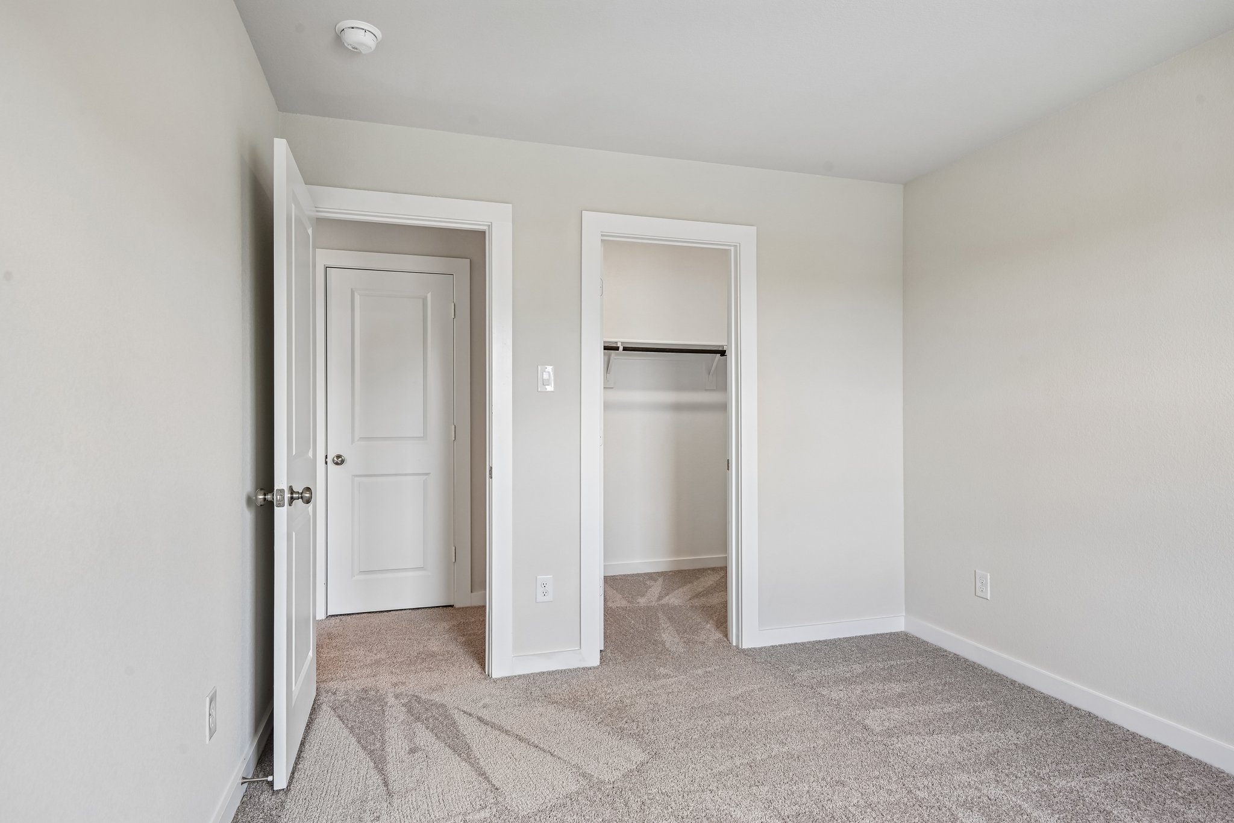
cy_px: 412
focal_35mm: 20
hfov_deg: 84.0
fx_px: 685
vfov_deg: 61.9
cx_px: 617
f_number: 8
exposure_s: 1/25
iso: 400
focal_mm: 20
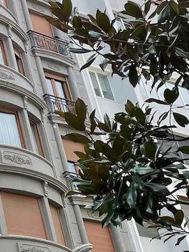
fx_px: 656
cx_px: -130
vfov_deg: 21.8
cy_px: 118
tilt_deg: +33.8
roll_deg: +4.9
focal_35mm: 90
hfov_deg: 14.7
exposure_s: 1/1062
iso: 32
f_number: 1.6
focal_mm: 4.2
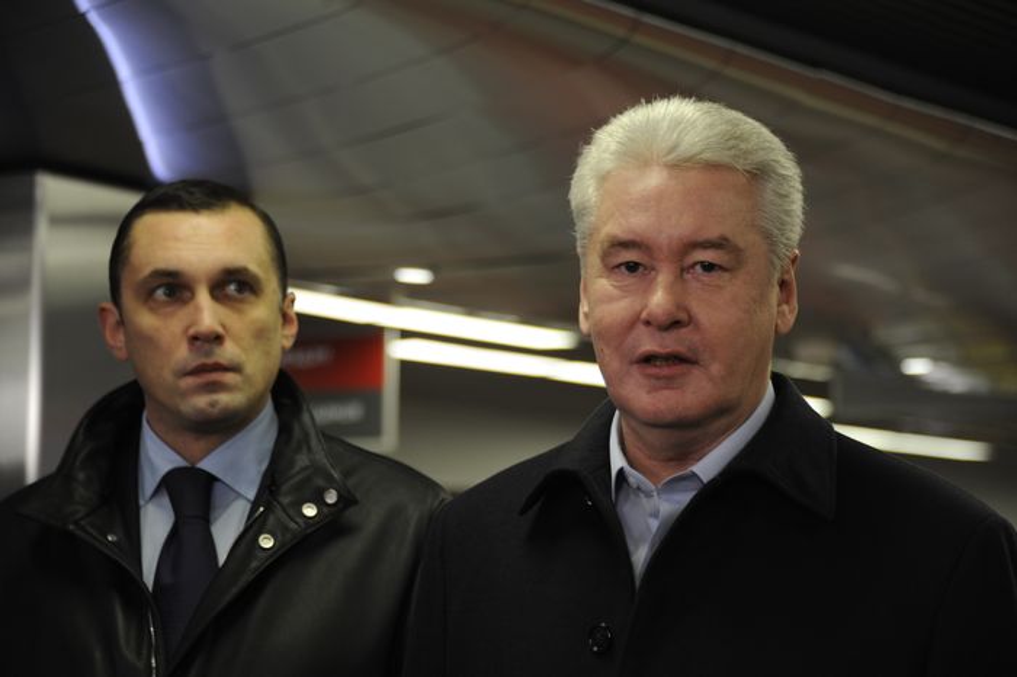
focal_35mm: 122
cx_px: 508
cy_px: 338
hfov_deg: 16.8
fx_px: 3445
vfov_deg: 11.2
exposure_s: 1/100
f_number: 5.6
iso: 800
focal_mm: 122
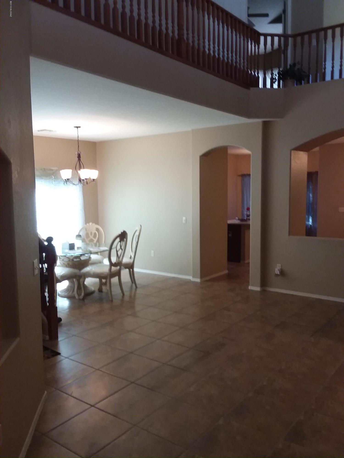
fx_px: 384
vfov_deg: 61.7
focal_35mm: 29
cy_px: 229
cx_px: 172
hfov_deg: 48.2
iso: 100
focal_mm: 2.47
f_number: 1.9
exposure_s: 1/30
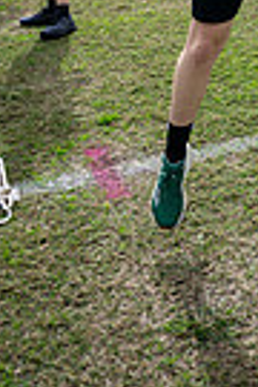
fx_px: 860
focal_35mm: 80
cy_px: -201
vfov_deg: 21.2
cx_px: 315
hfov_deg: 16.3
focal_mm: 24
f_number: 2.8
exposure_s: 1/1250
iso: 100
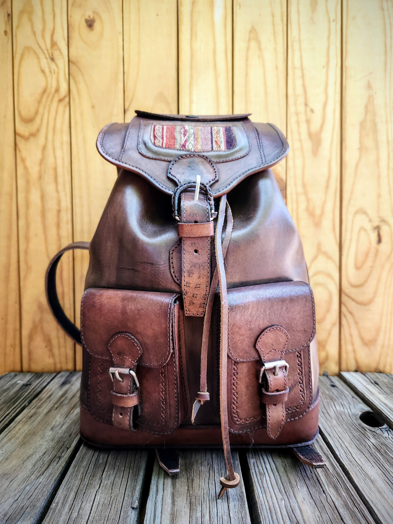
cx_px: 196
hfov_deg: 58.9
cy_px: 262
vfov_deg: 73.9
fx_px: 348
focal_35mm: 23
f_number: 1.8
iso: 200
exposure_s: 1/180
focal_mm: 5.4
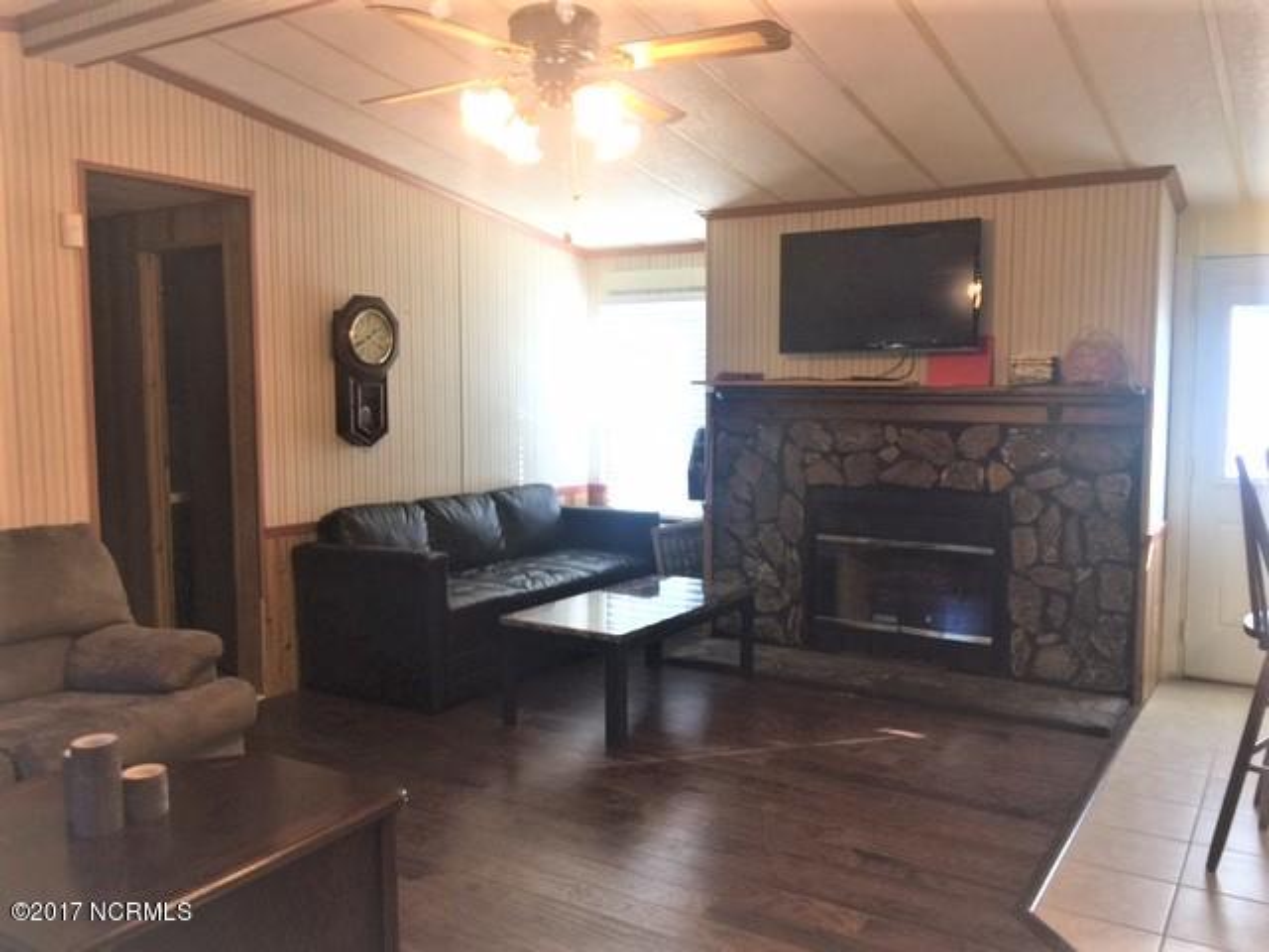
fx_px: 1063
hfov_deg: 61.7
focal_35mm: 29
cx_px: 634
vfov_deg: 48.2
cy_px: 476
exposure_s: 1/15
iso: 40
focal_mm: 4.15
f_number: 2.2
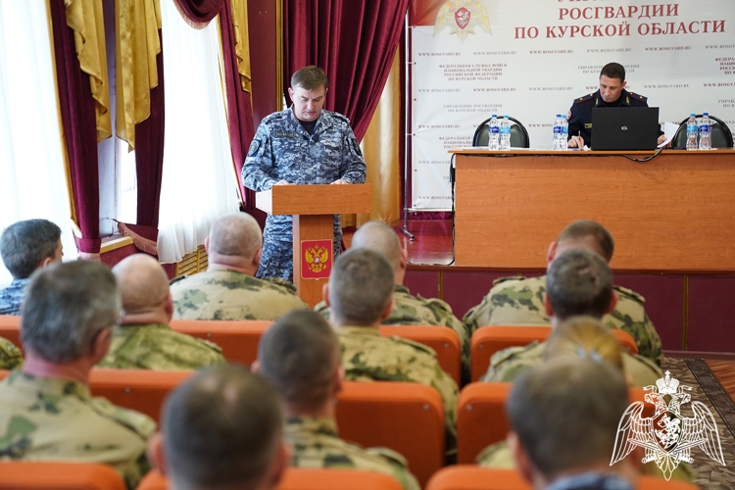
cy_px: 245
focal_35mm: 67
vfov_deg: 20.3
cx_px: 368
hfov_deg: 30.1
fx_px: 1368
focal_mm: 67
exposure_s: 1/80
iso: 2500
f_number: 2.8
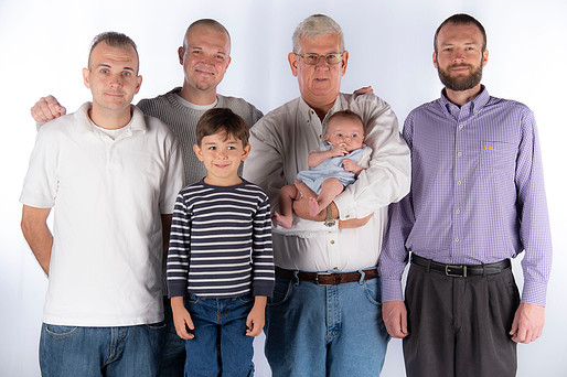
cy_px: 186
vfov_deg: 19.4
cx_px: 284
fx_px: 1102
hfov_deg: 28.9
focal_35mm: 70
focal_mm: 62
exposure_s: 1/200
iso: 100
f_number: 5.6
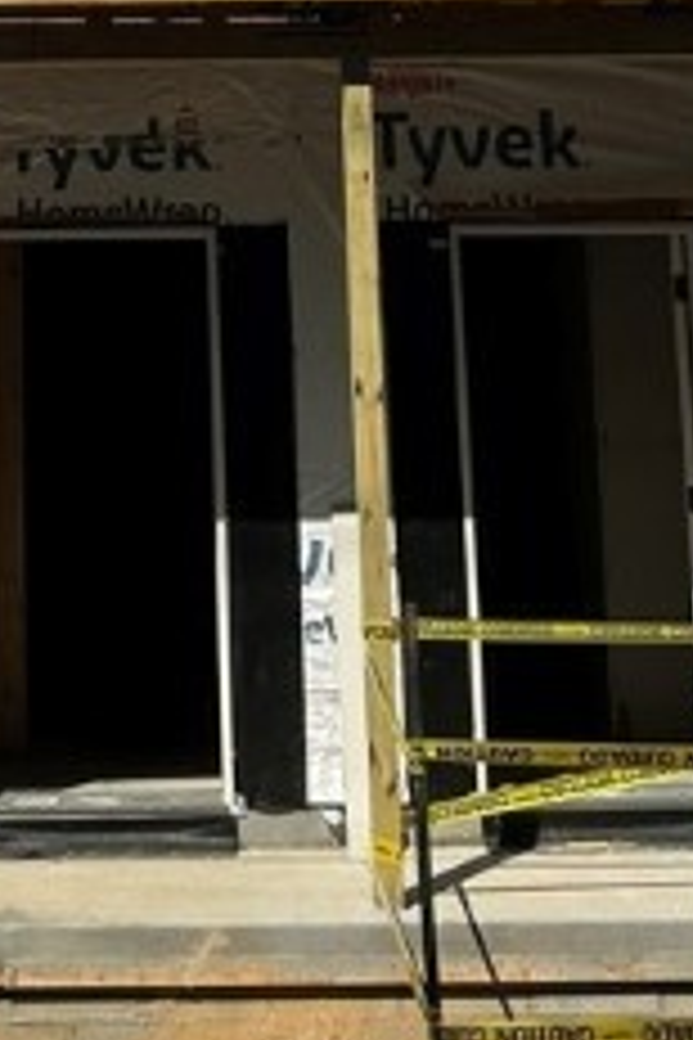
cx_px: 32
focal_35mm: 90
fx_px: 2599
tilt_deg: +12.3
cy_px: -189
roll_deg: +0.9
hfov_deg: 15.0
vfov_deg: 21.1
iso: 50
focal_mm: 5.7
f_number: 1.5
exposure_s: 1/9434
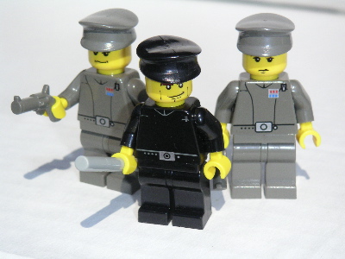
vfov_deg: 13.3
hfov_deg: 17.7
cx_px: 172
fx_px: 1106
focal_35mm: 111
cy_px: 130
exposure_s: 1/750
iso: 160
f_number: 8
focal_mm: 17.1
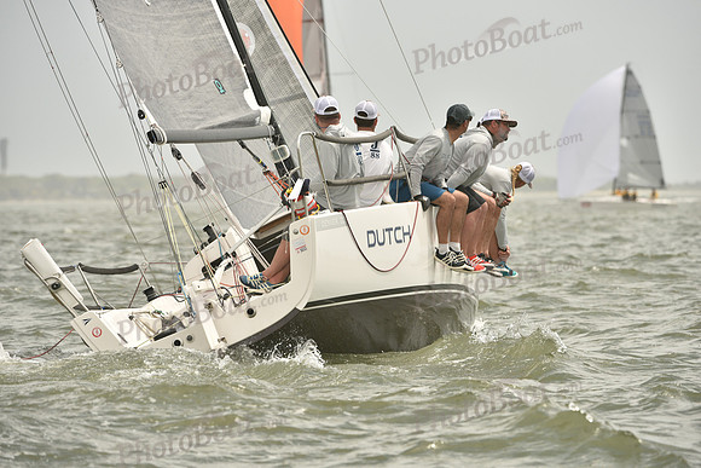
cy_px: 234
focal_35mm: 340
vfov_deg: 4.0
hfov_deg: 6.1
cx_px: 350
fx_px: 6622
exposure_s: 1/1250
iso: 320
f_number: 7.1
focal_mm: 340
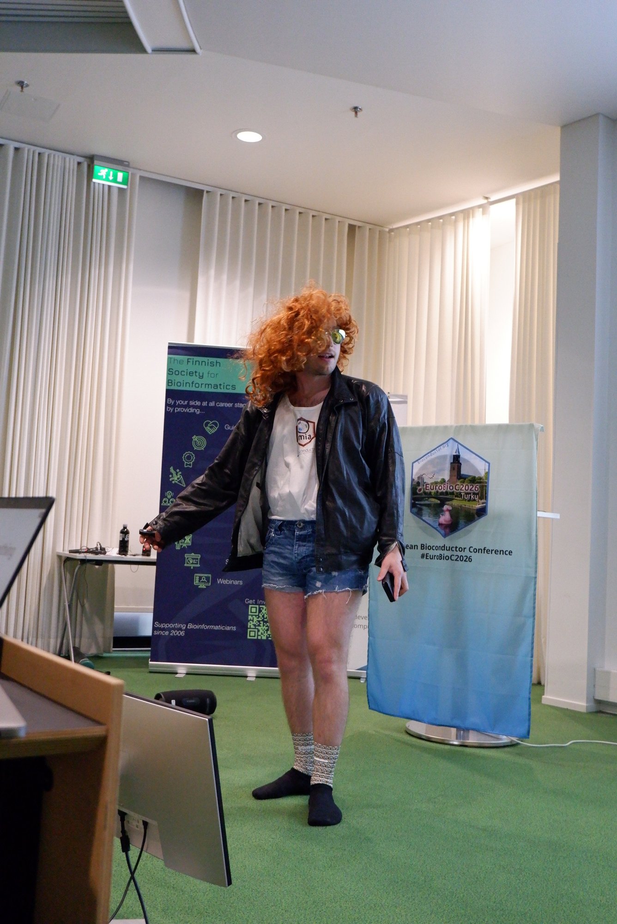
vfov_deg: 53.1
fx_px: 924
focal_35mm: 36
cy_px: 462
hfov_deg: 36.9
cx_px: 308
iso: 6400
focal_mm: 24.9
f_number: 4.4
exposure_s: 1/180
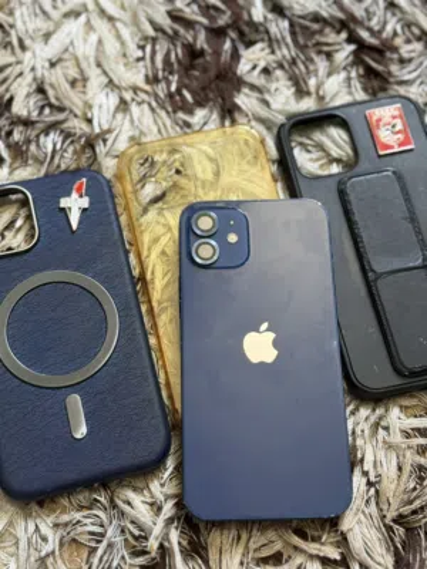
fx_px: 789
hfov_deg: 30.3
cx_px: 214
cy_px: 284
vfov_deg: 39.7
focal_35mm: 48
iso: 160
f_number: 1.78
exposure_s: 1/100
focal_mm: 6.76
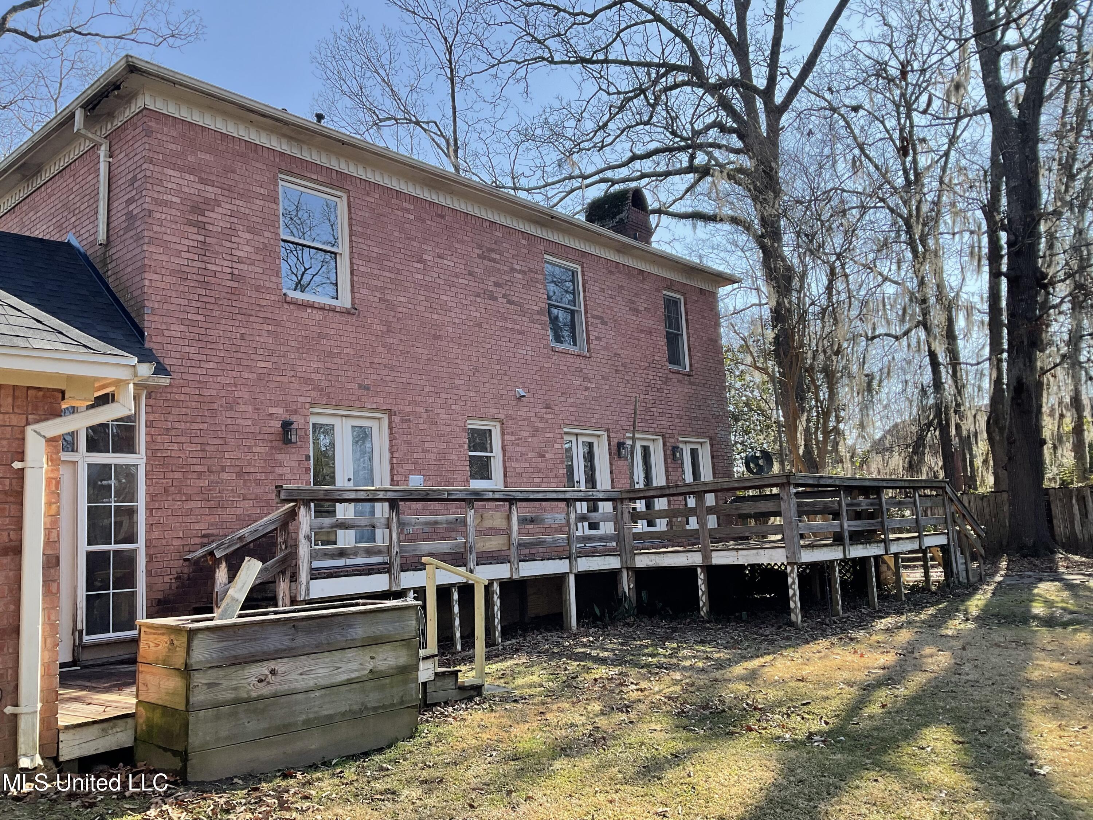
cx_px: 546
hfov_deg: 61.7
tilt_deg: +7.2
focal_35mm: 29
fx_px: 916
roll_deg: +3.7
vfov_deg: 48.2
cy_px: 410
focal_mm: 3
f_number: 1.8
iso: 16
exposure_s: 1/691
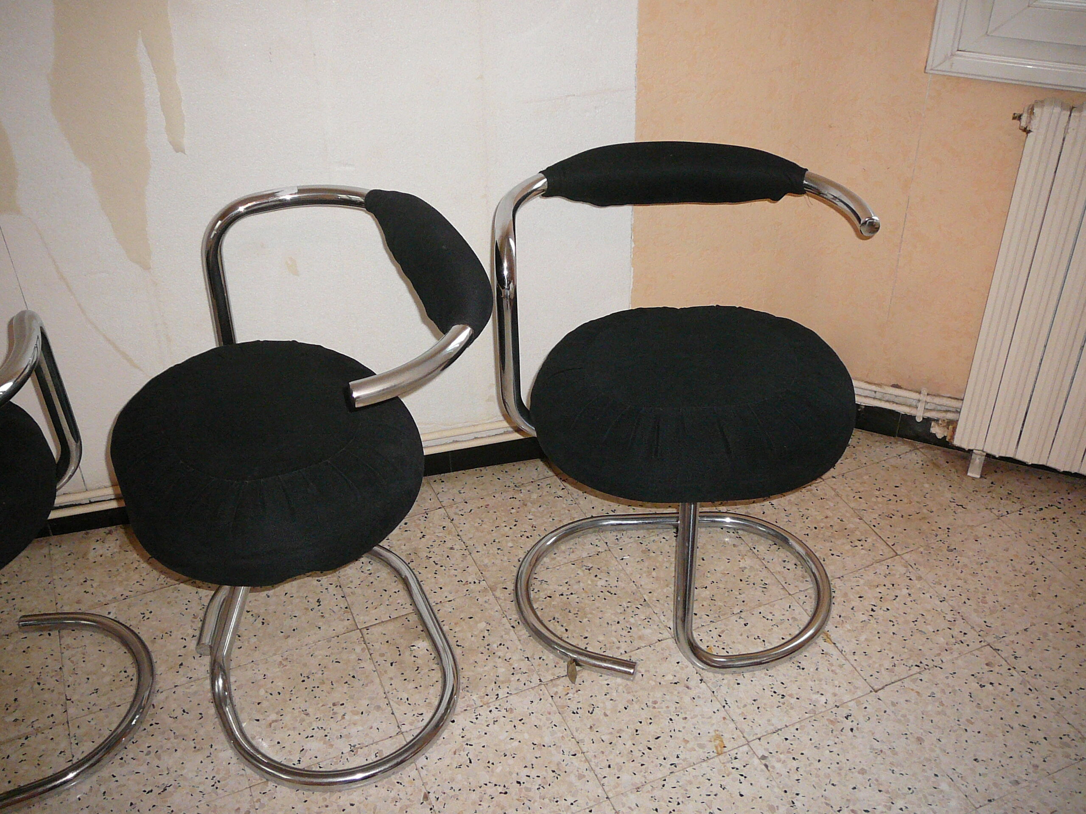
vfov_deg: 40.7
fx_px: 1098
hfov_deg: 52.6
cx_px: 543
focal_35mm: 35
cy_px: 407
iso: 200
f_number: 2.8
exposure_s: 1/30
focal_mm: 5.2
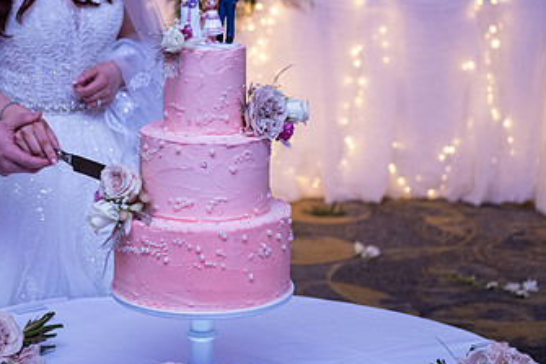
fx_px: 1576
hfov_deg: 19.6
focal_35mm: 104
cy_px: 60
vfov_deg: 13.1
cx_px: 191
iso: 800
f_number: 3.5
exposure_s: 1/160
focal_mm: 60
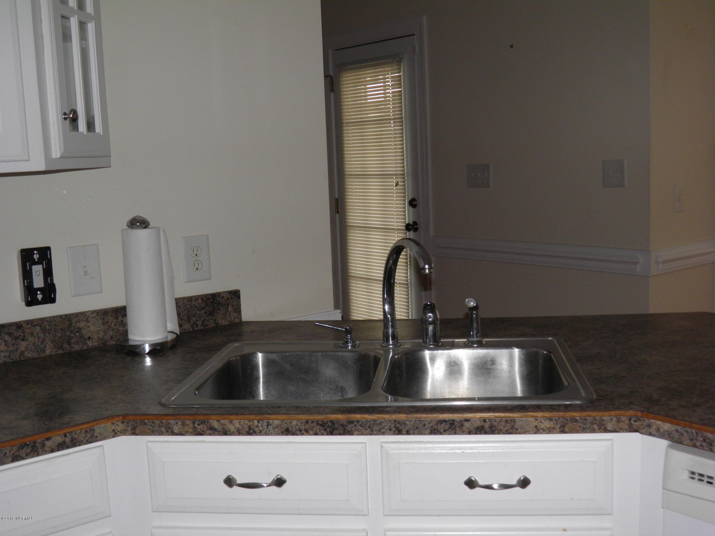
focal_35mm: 39
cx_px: 358
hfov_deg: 47.9
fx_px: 806
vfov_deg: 36.8
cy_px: 268
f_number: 3.2
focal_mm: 7.1
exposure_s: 1/60
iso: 100
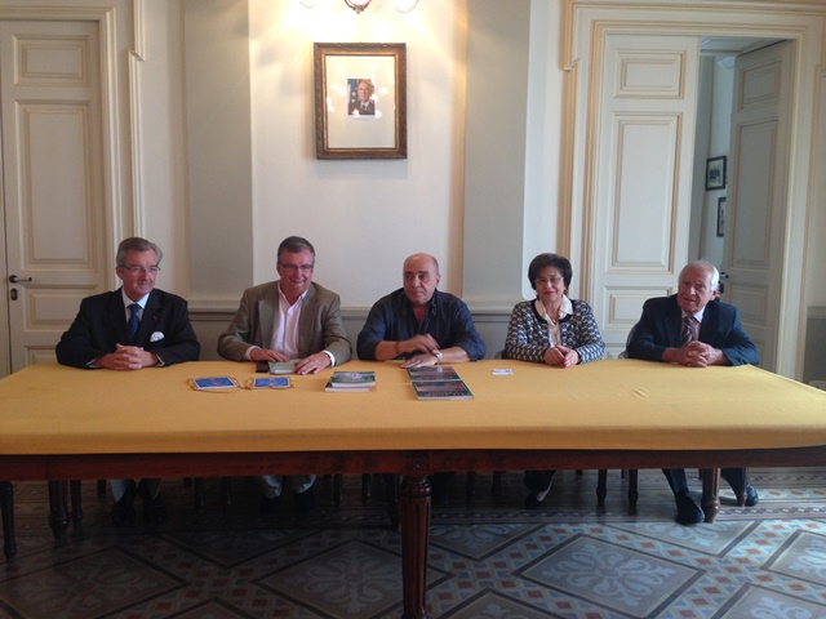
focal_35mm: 33
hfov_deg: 55.4
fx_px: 787
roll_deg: -1.5
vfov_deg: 42.9
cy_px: 310
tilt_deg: -6.8
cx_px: 413
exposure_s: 1/20
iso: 80
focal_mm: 4.12
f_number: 2.4
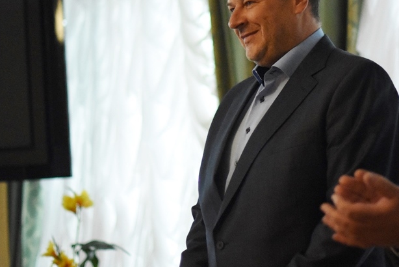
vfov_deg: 11.0
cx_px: 292
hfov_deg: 16.3
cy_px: 63
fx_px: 1386
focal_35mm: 125
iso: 6400
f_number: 1.4
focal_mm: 50
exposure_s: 1/3200
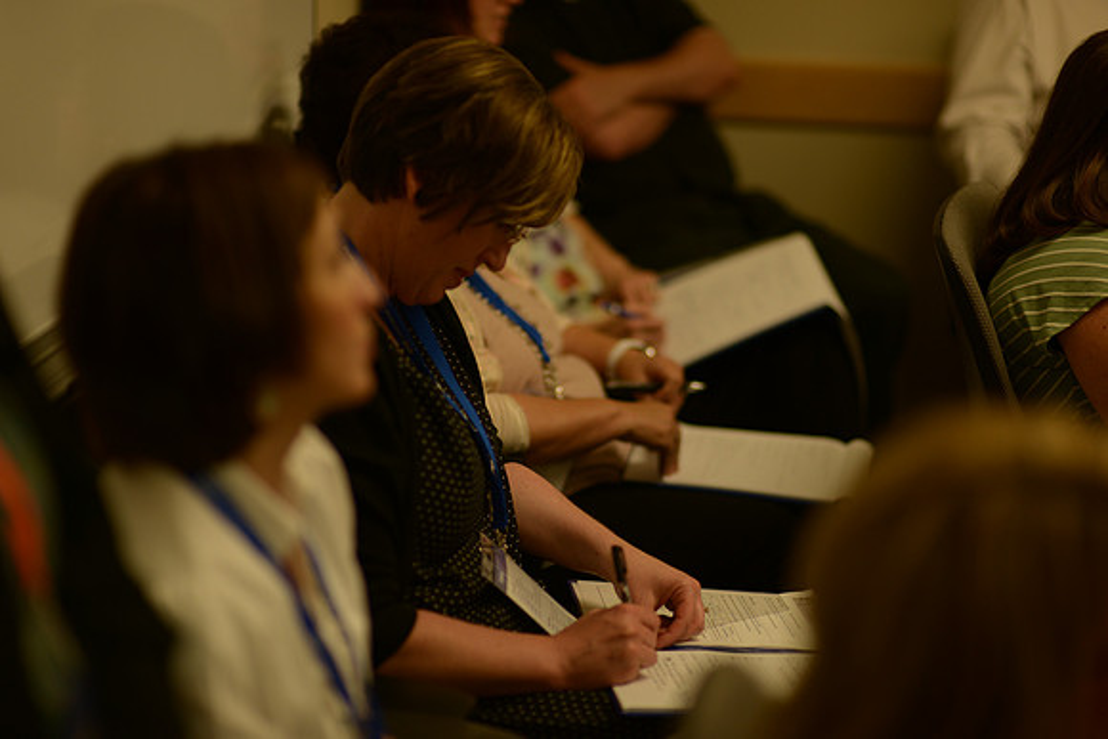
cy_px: 370
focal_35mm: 85
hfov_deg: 23.9
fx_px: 2617
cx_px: 554
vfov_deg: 16.1
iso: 320
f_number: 1.4
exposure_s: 1/200
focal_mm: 85
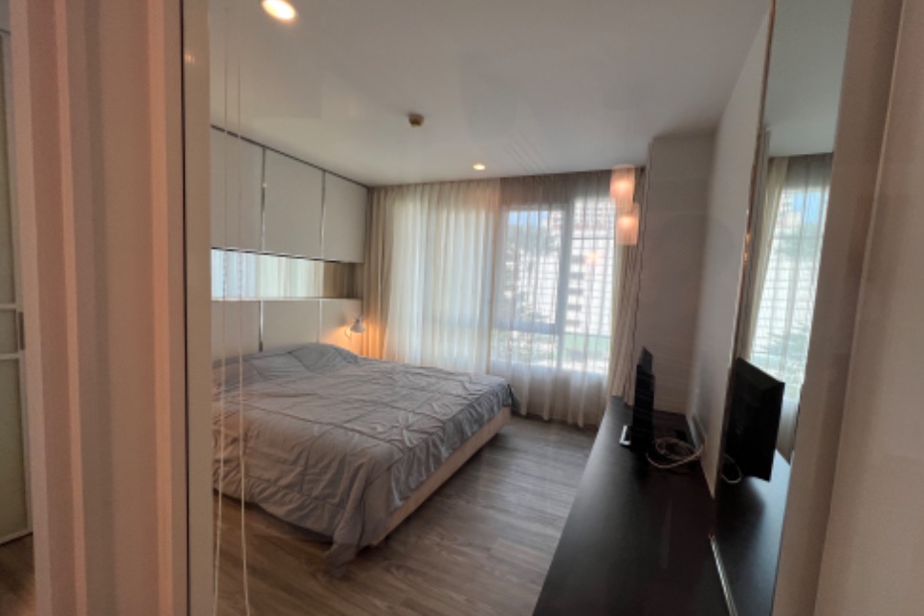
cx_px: 470
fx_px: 359
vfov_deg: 81.2
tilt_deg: -4.4
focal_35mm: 14
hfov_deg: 104.2
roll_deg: -0.8
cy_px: 321
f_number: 1.8
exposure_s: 1/122
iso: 32
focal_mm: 1.57
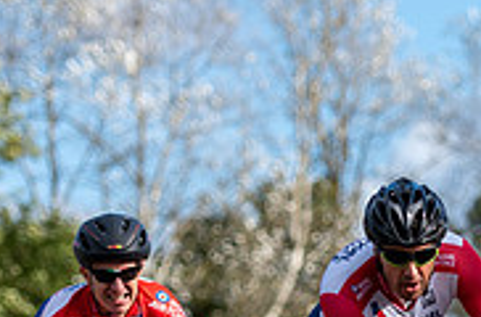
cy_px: 373
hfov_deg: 5.2
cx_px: 444
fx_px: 5299
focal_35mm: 398
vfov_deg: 3.4
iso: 160
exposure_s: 1/3200
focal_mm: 105
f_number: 2.8
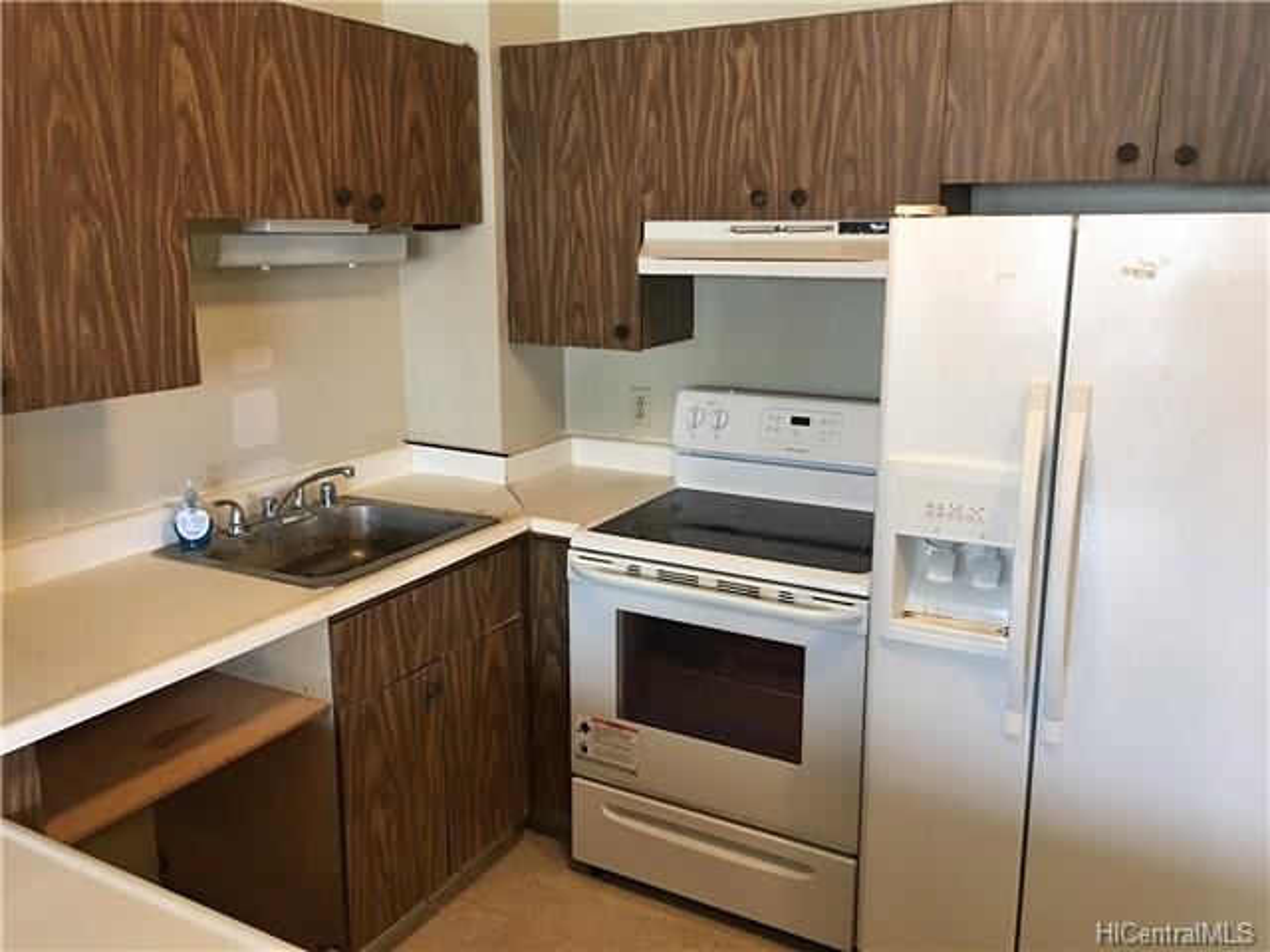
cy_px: 476
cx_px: 635
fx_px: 1064
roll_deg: +0.5
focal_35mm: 29
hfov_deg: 61.7
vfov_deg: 48.2
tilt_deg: -13.3
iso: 80
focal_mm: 4.15
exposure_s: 1/15
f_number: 2.2
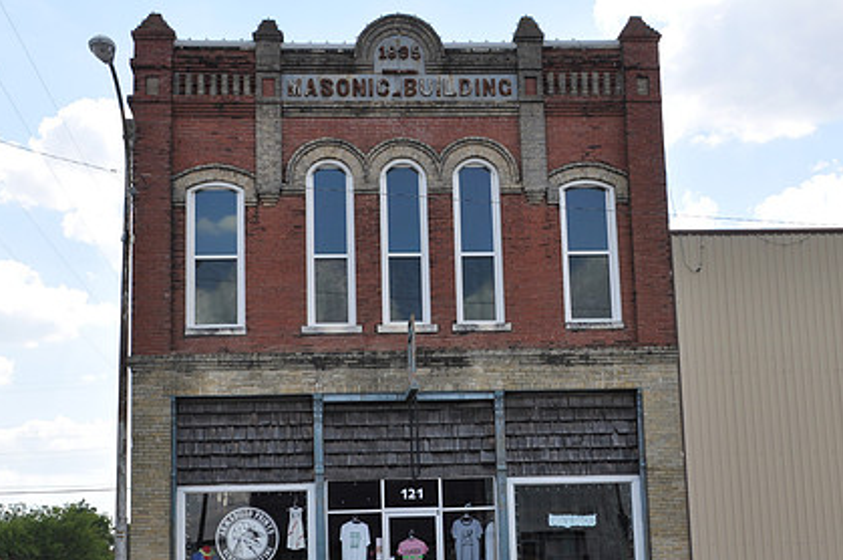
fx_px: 1263
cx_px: 412
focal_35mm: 54
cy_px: 354
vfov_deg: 24.9
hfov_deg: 36.9
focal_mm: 26
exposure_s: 1/250
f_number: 8
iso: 200
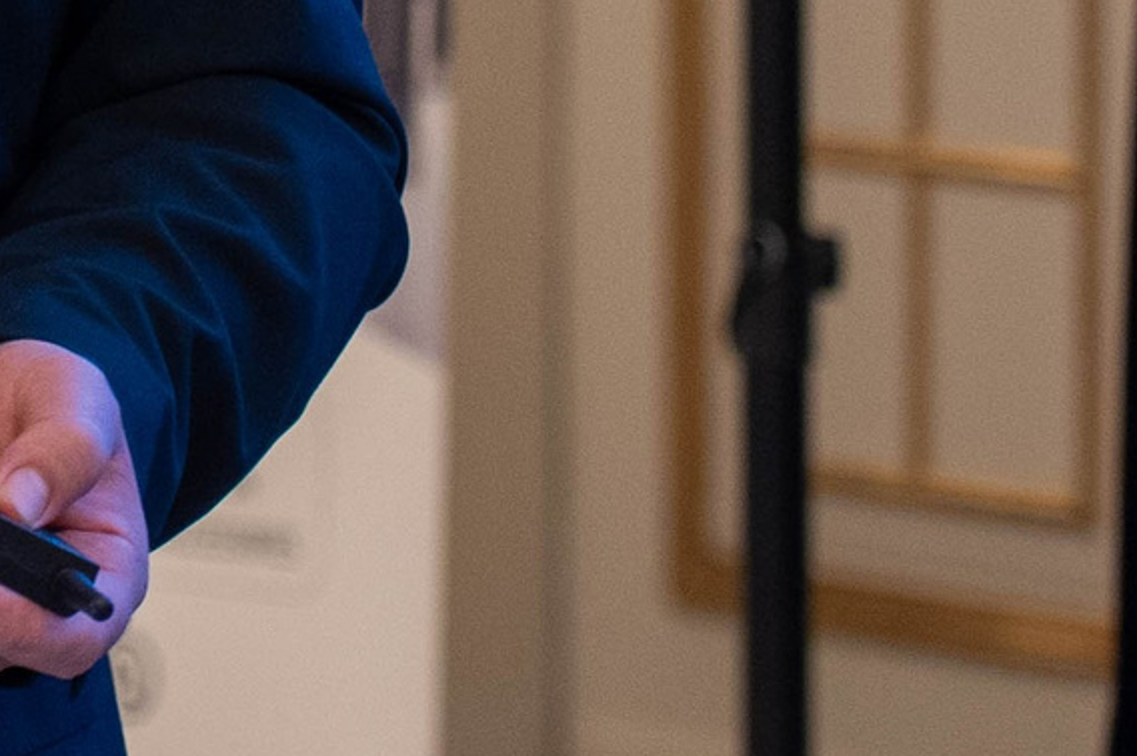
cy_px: -363
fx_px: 14235
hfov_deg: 4.5
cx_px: -1085
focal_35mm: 451
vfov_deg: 3.0
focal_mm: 67
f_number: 2.8
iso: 800
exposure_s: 1/200
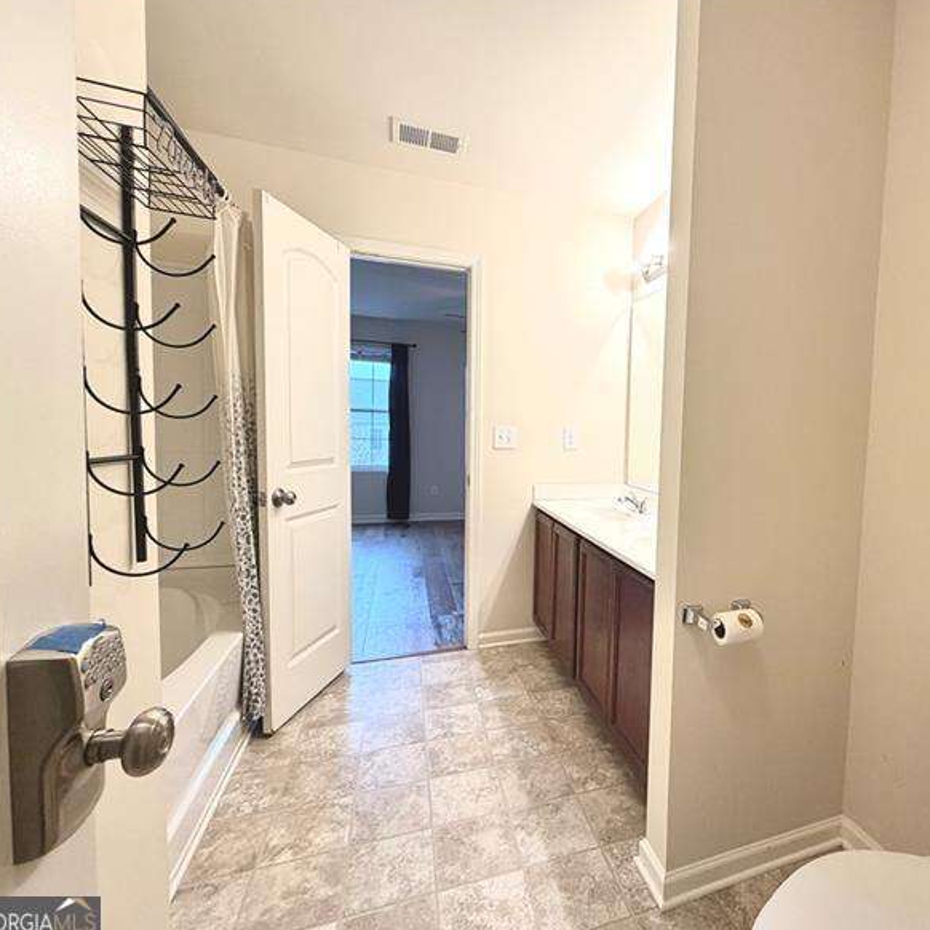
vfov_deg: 84.0
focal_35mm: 17
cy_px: 464
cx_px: 599
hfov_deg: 81.9
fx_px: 517
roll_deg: -1.8
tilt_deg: -3.6
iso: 200
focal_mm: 2.22
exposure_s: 1/120
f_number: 2.2
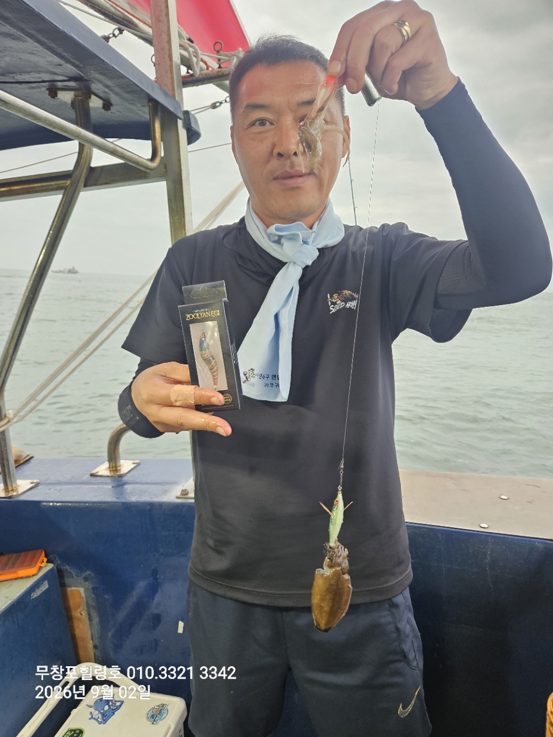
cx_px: 276
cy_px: 368
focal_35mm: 23
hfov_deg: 58.9
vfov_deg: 73.9
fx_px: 490
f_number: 1.8
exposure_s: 1/120
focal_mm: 5.4
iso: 200
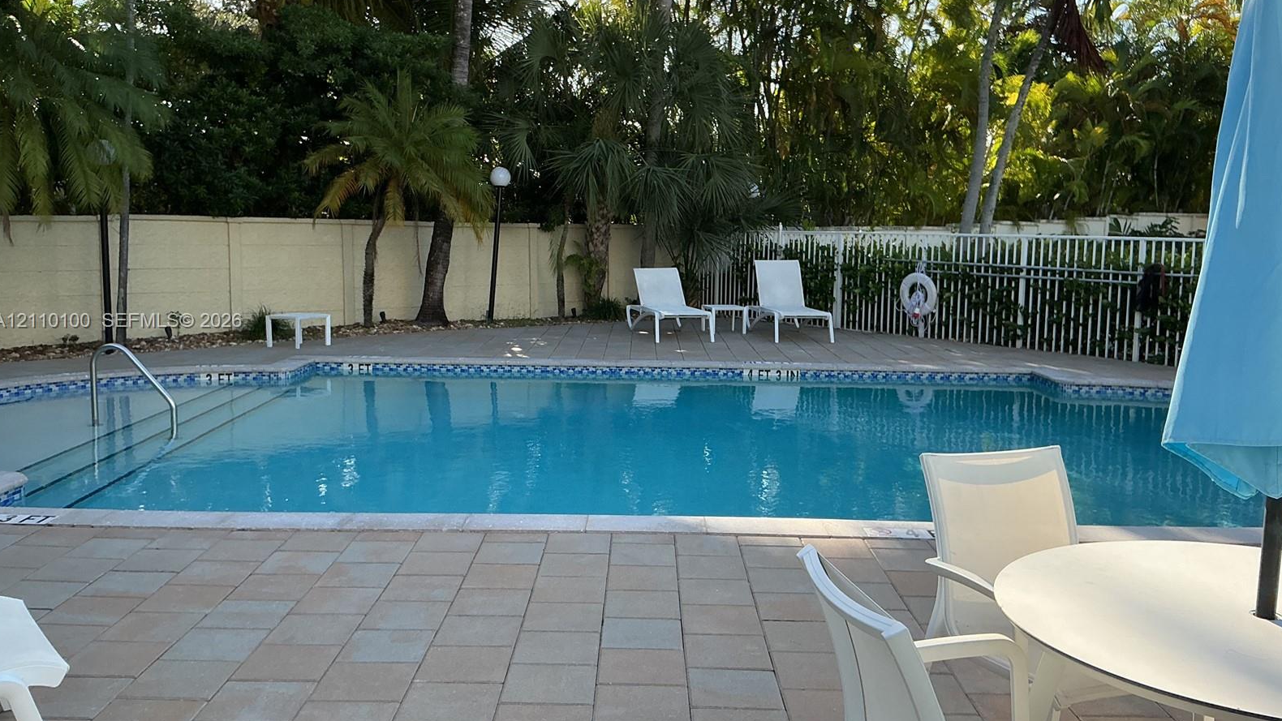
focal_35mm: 32
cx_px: 639
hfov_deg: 61.0
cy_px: 322
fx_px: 1088
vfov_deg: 36.6
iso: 25
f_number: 1.8
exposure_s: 1/944
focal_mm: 3
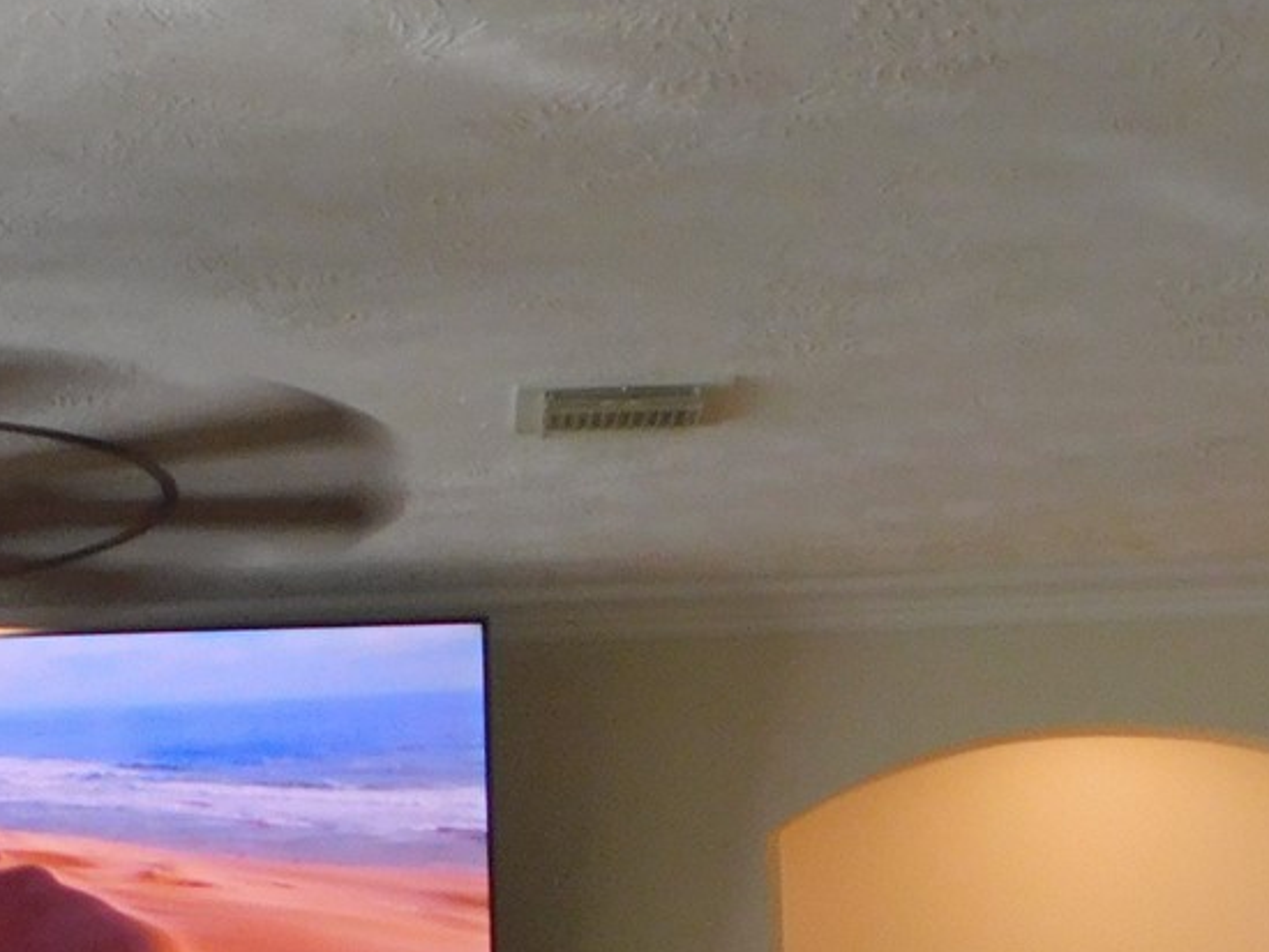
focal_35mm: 134
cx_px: -46
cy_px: 922
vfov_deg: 11.0
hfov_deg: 14.4
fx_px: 4914
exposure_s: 1/30
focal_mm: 6.3
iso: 200
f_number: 3.5
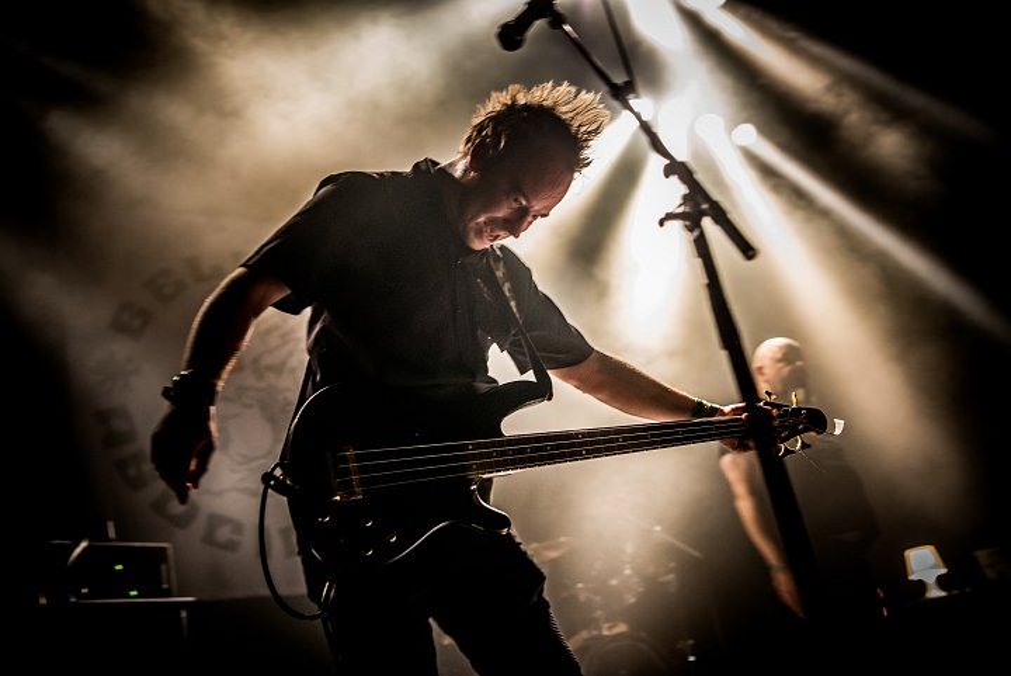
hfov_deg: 46.4
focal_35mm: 42
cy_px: 338
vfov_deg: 31.9
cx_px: 506
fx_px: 1180
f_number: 2.8
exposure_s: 1/80
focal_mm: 42
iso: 3200
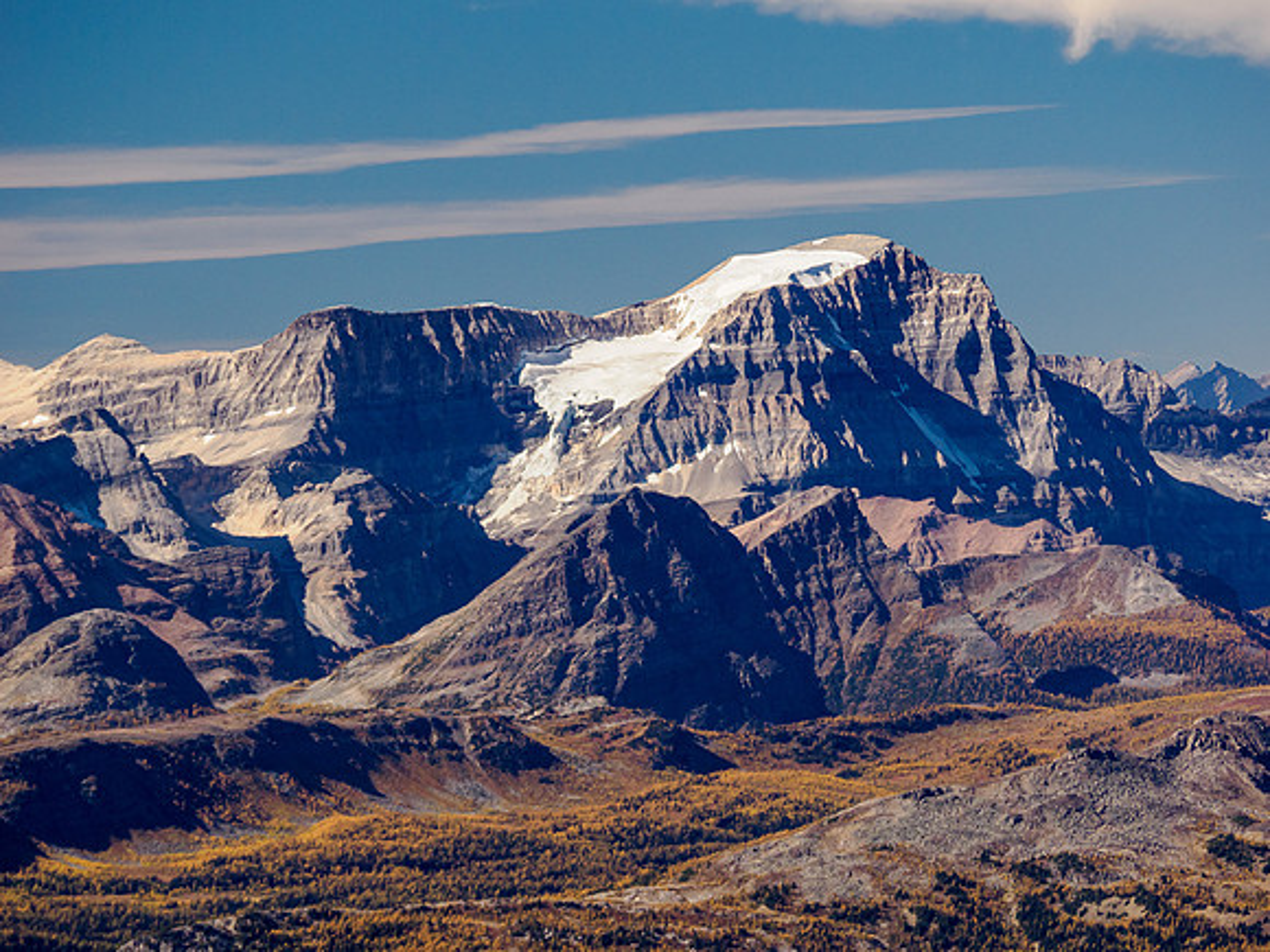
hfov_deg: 6.6
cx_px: 635
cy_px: 476
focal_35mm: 300
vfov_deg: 5.0
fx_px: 11006
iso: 800
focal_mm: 150
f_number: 8
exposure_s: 1/320
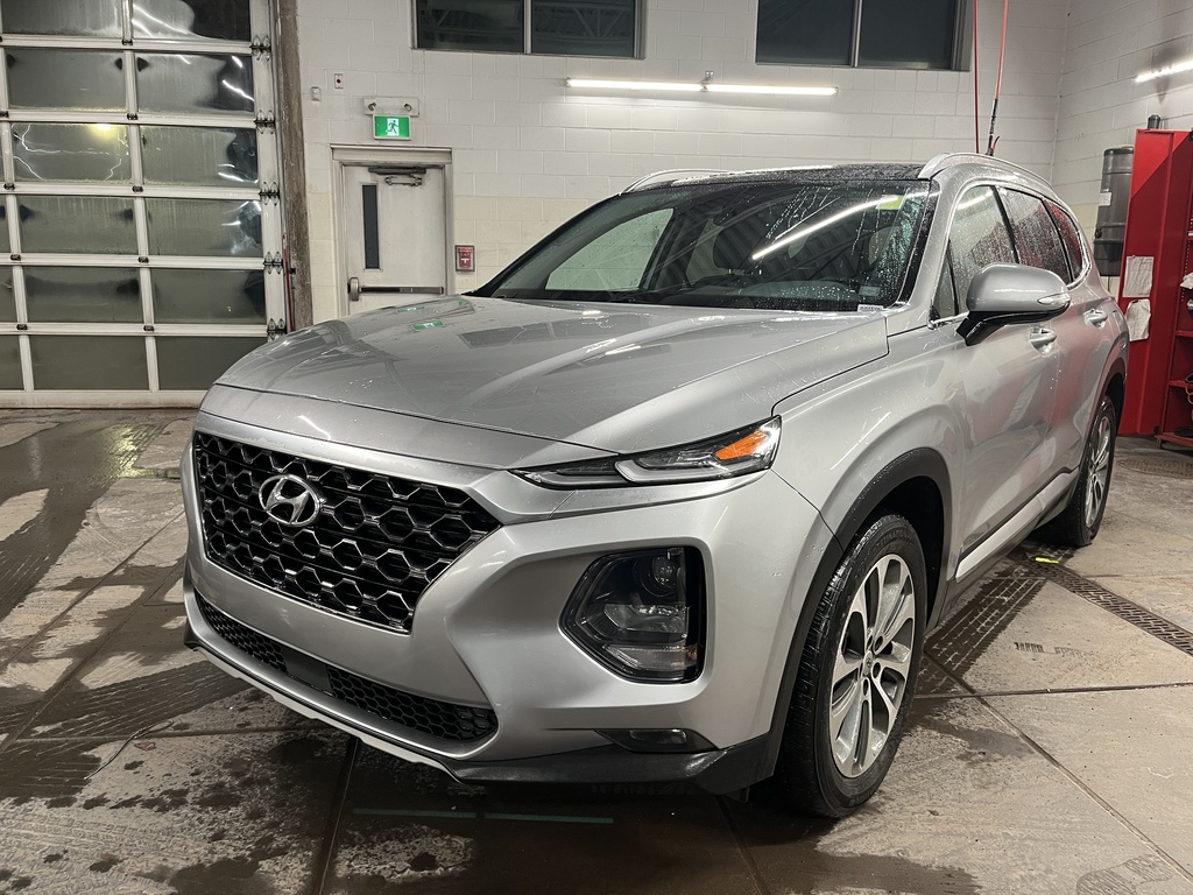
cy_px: 448
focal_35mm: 26
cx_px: 596
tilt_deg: -12.2
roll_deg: -0.8
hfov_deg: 67.3
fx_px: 896
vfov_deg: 53.1
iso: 125
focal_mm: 5.1
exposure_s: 1/78
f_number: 1.6
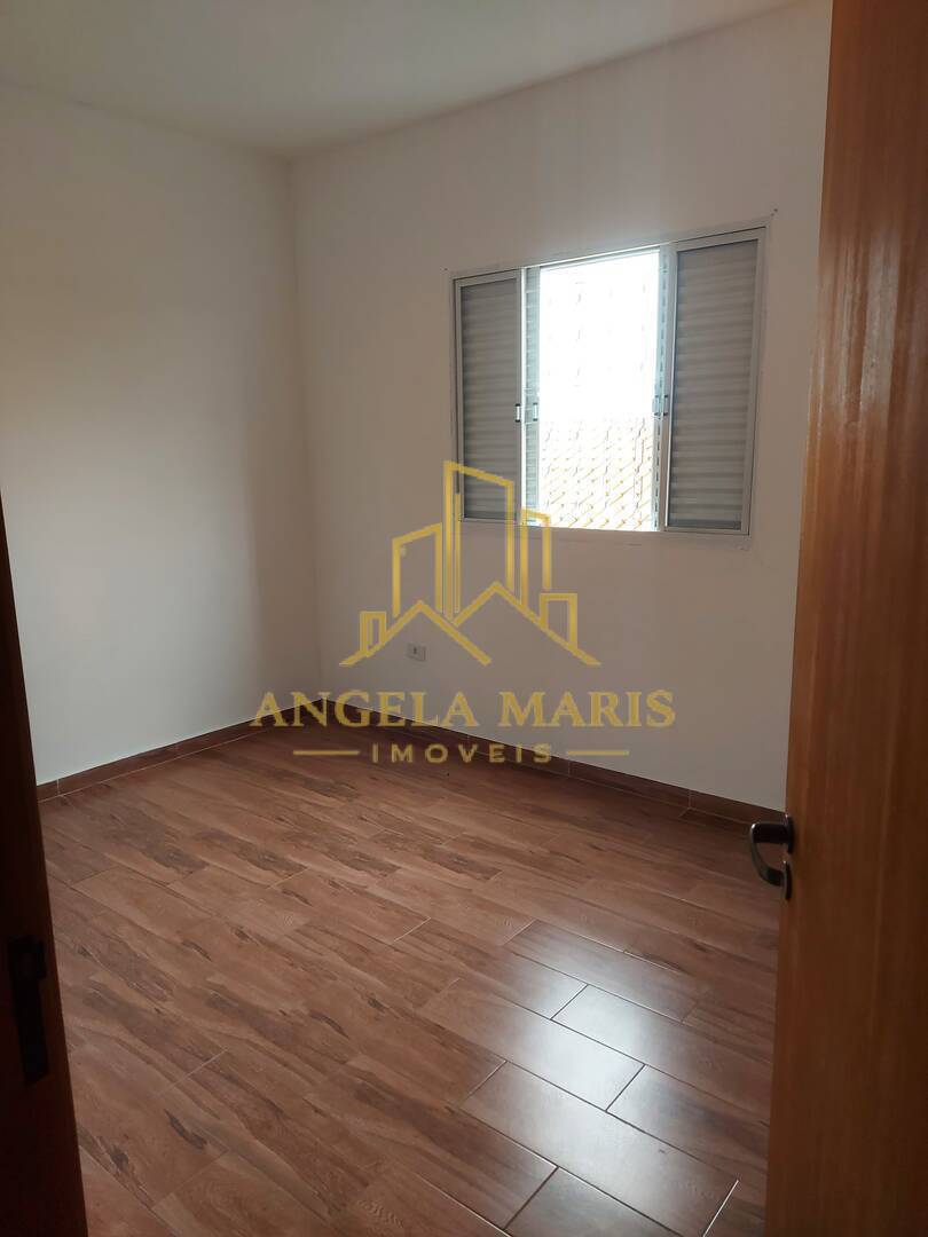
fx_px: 858
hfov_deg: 56.8
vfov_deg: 71.6
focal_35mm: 24
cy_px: 618
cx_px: 464
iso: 80
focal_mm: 5.23
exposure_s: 1/60
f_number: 1.8
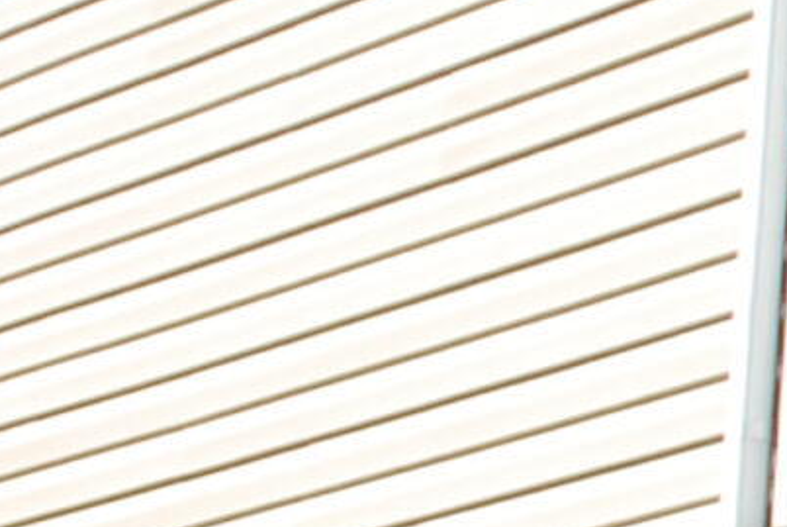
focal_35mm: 358
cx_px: 2796
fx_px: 7835
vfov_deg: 3.8
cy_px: -18
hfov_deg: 5.3
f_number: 10
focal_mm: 32
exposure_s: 1/400
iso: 640
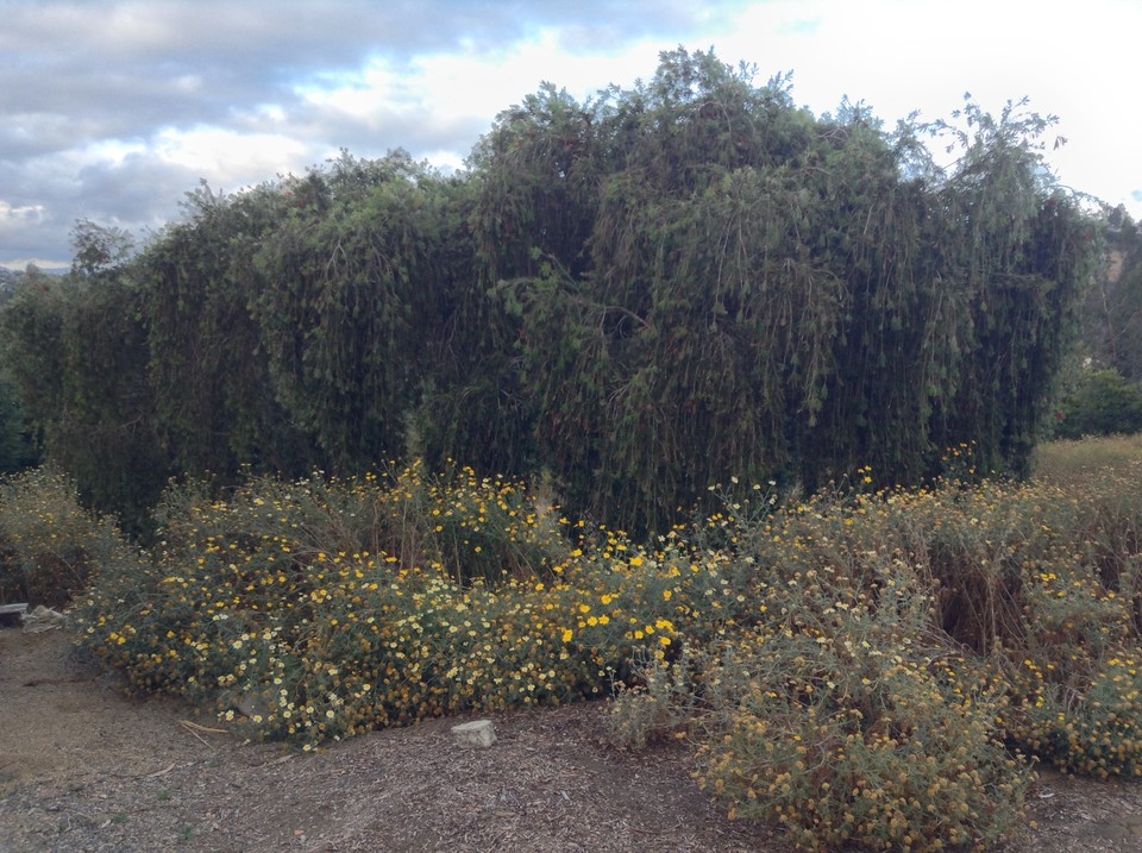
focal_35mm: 33
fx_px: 1087
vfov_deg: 42.8
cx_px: 571
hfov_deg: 55.4
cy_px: 426
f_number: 2.4
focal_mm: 3.3
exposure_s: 1/60
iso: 40
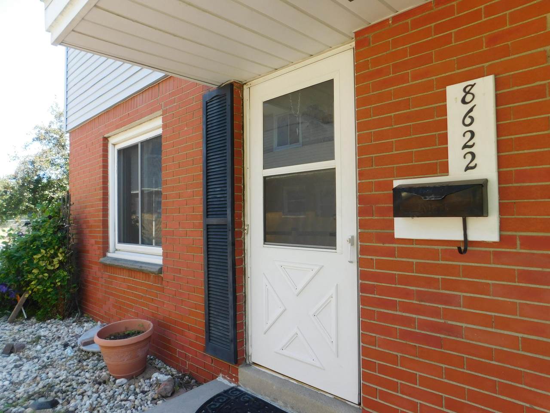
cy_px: 206
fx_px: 365
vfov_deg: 58.9
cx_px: 275
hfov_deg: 73.9
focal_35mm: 23
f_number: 3
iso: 125
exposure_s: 1/250
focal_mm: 4
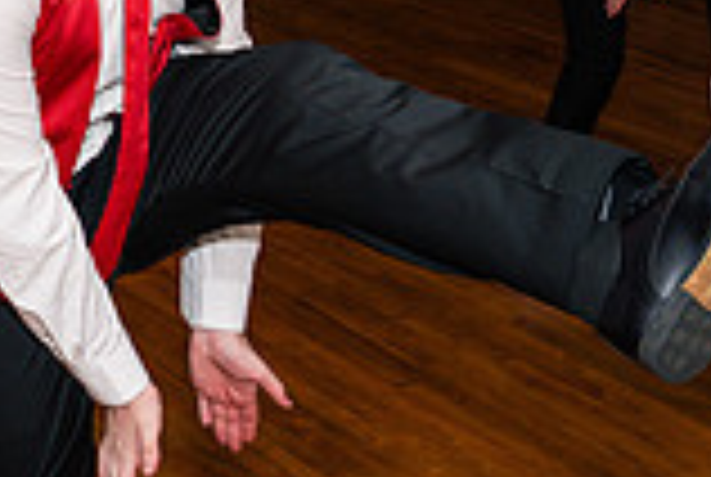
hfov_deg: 21.2
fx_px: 1741
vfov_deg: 15.5
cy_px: 124
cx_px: -184
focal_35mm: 88
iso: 400
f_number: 4
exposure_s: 1/250
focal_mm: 24
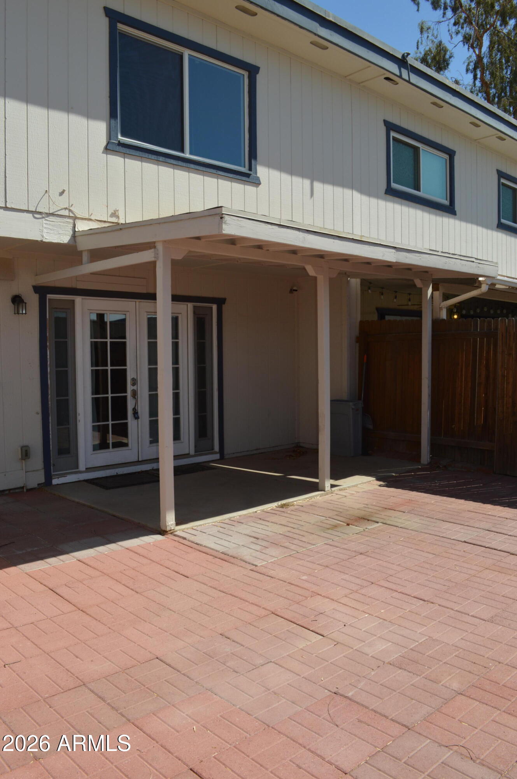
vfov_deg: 67.4
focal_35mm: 27
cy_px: 390
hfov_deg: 47.8
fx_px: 583
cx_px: 258
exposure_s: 1/200
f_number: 9
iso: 100
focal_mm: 18
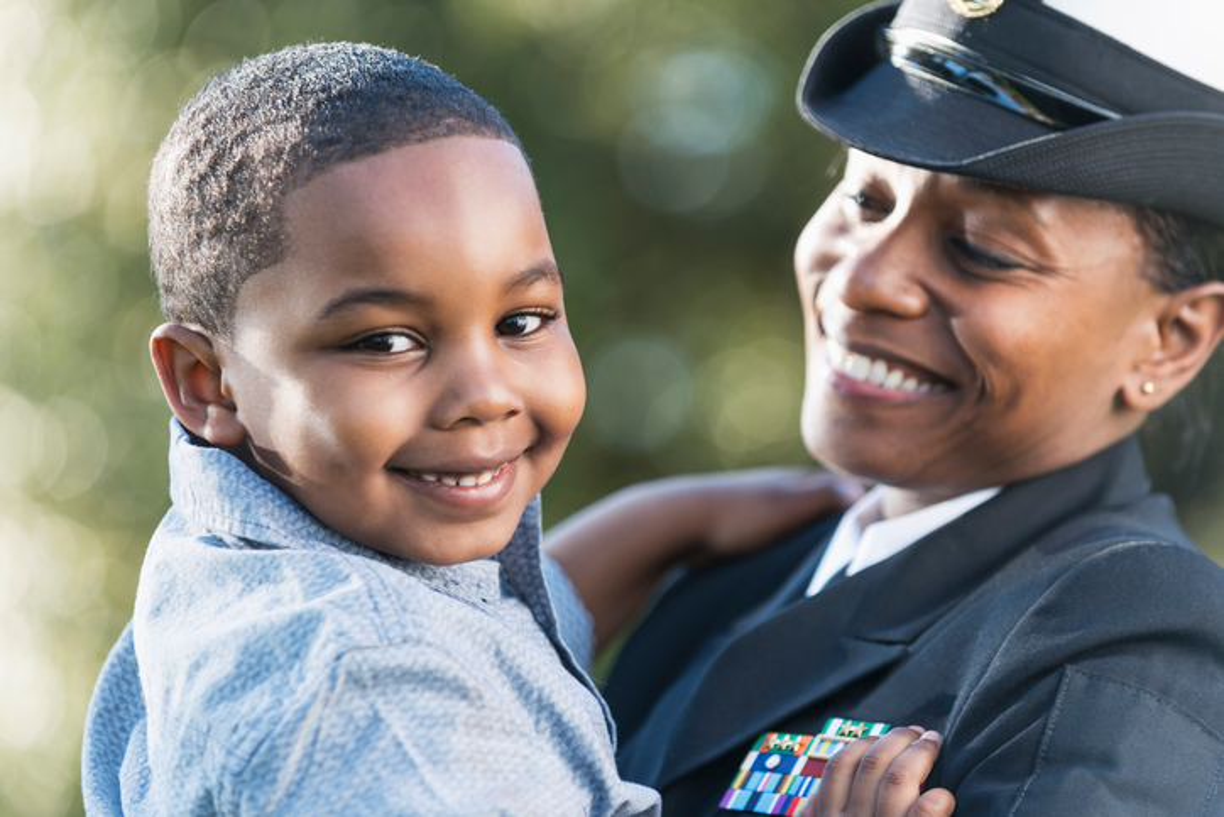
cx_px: 612
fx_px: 5781
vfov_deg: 8.1
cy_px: 408
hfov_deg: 12.1
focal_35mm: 170
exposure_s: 1/200
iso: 200
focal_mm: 170
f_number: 3.5
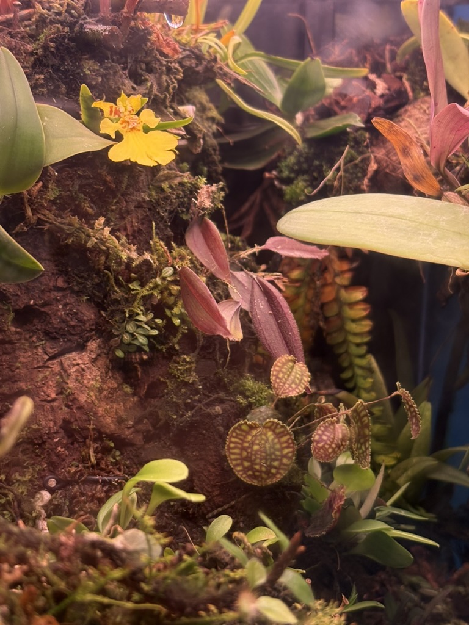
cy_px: 312
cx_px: 234
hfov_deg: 28.0
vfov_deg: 36.8
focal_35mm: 52
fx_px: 939
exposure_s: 1/107
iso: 25
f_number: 1.6
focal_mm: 5.96
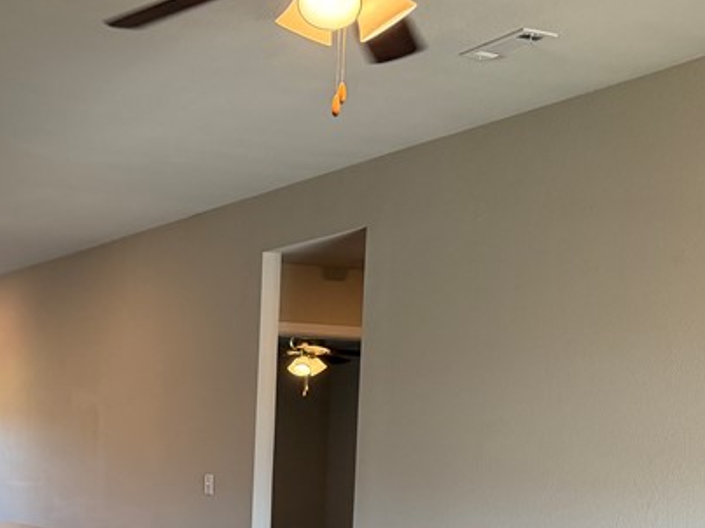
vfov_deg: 23.0
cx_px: 94
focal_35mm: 61
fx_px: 1242
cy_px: 528
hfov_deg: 30.5
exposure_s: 1/151
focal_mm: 6.76
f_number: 1.78
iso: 200
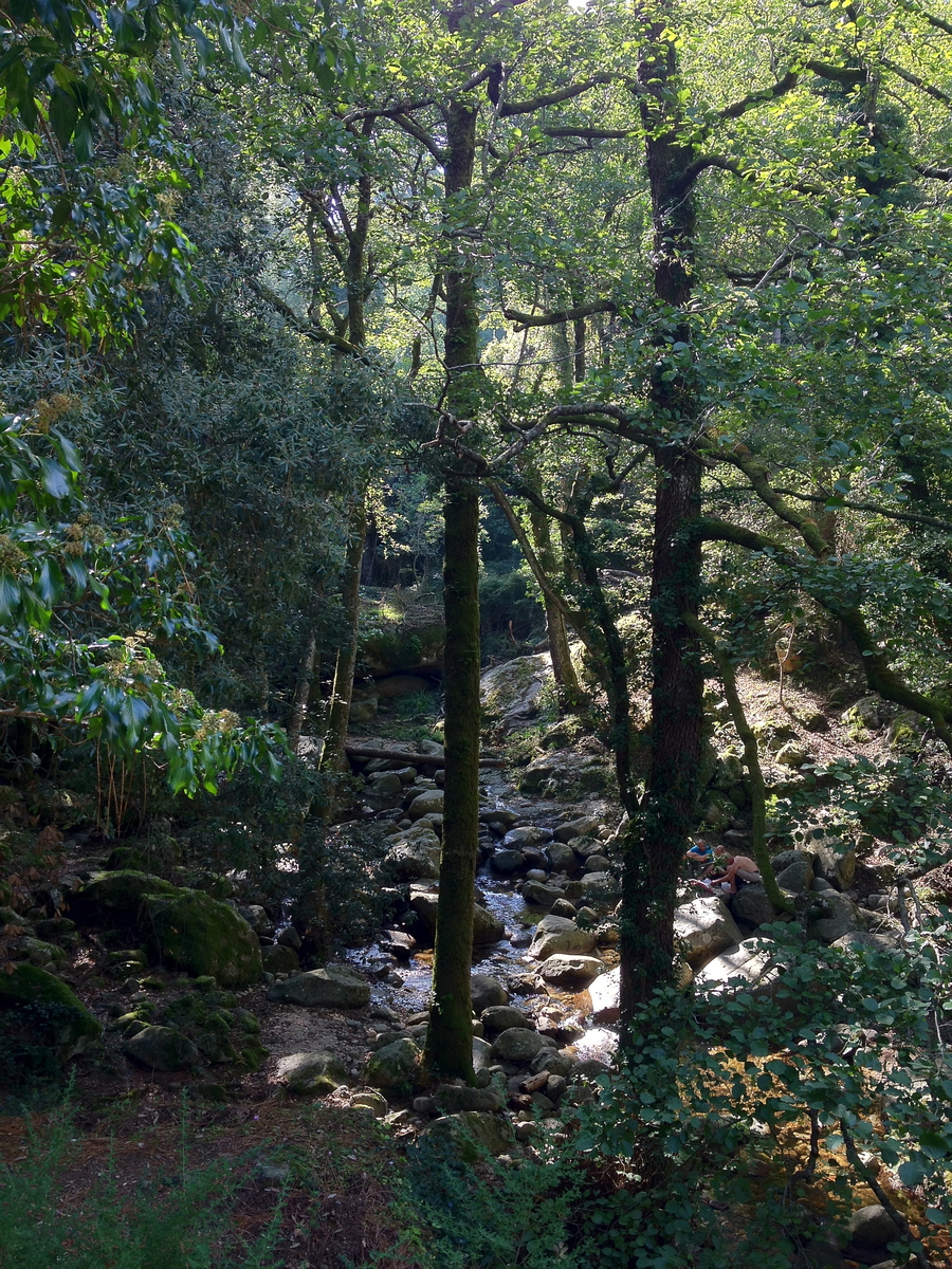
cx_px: 476
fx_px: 1283
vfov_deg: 52.6
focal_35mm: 35
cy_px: 634
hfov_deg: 40.7
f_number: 2.4
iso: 80
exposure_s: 1/60
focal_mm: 4.28
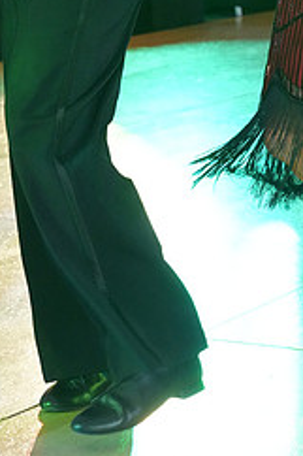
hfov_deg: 9.8
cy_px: -68
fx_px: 1757
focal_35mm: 139
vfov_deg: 14.4
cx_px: 291
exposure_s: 1/250
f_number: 5
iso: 6400
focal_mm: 58
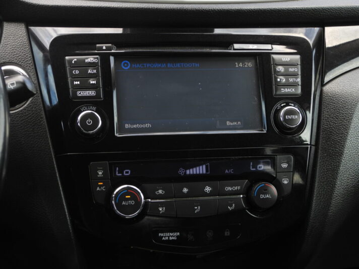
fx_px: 726
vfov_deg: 21.0
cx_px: 180
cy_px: 134
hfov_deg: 27.8
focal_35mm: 70
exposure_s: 1/80
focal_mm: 12.6
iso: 100
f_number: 3.5
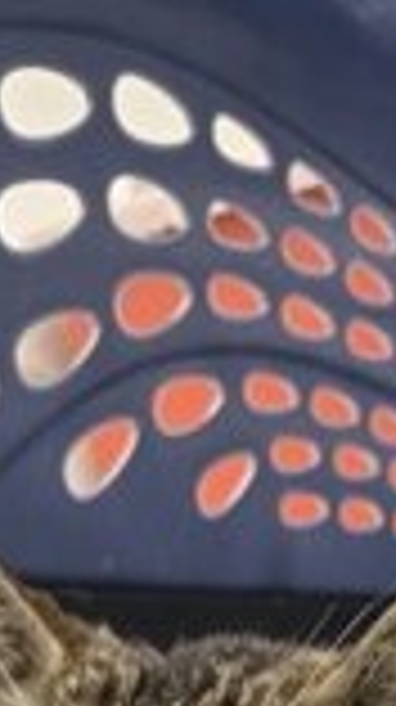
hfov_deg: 17.6
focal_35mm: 67
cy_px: 913
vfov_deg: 26.7
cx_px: 376
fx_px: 1254
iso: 640
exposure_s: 1/60
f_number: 1.8
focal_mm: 5.4
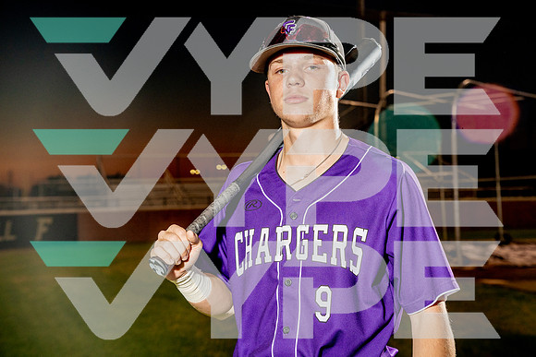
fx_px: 923
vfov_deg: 21.9
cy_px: 178
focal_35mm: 62
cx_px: 268
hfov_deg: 32.4
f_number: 5.6
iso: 800
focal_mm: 62
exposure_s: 1/250
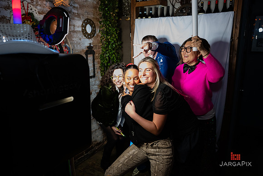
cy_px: 84
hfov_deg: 69.6
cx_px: 130
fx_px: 189
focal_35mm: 26
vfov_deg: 49.7
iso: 3200
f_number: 2.8
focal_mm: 24
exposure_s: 1/60
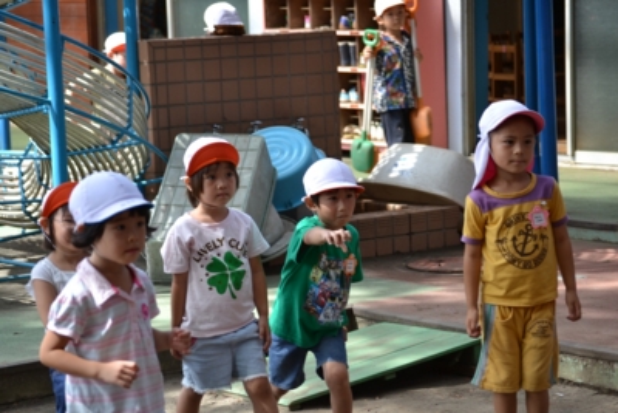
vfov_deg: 10.2
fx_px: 2318
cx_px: 309
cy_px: 206
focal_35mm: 135
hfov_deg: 15.2
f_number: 5.6
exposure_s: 1/125
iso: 100
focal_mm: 90
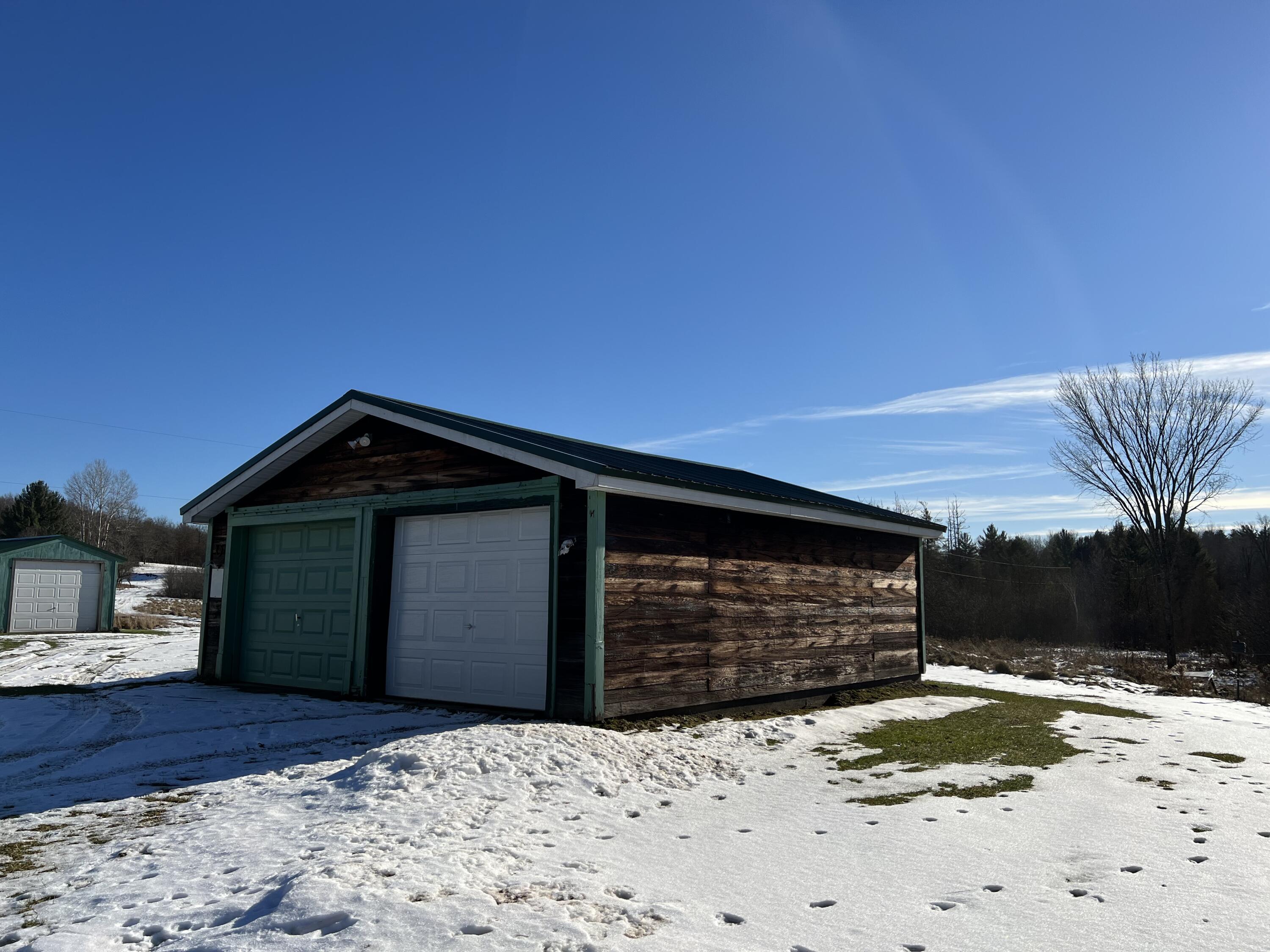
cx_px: 635
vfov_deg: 53.1
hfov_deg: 67.3
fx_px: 954
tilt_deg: +7.4
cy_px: 476
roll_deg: -1.4
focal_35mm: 26
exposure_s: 1/6993
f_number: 1.5
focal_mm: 5.7
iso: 50
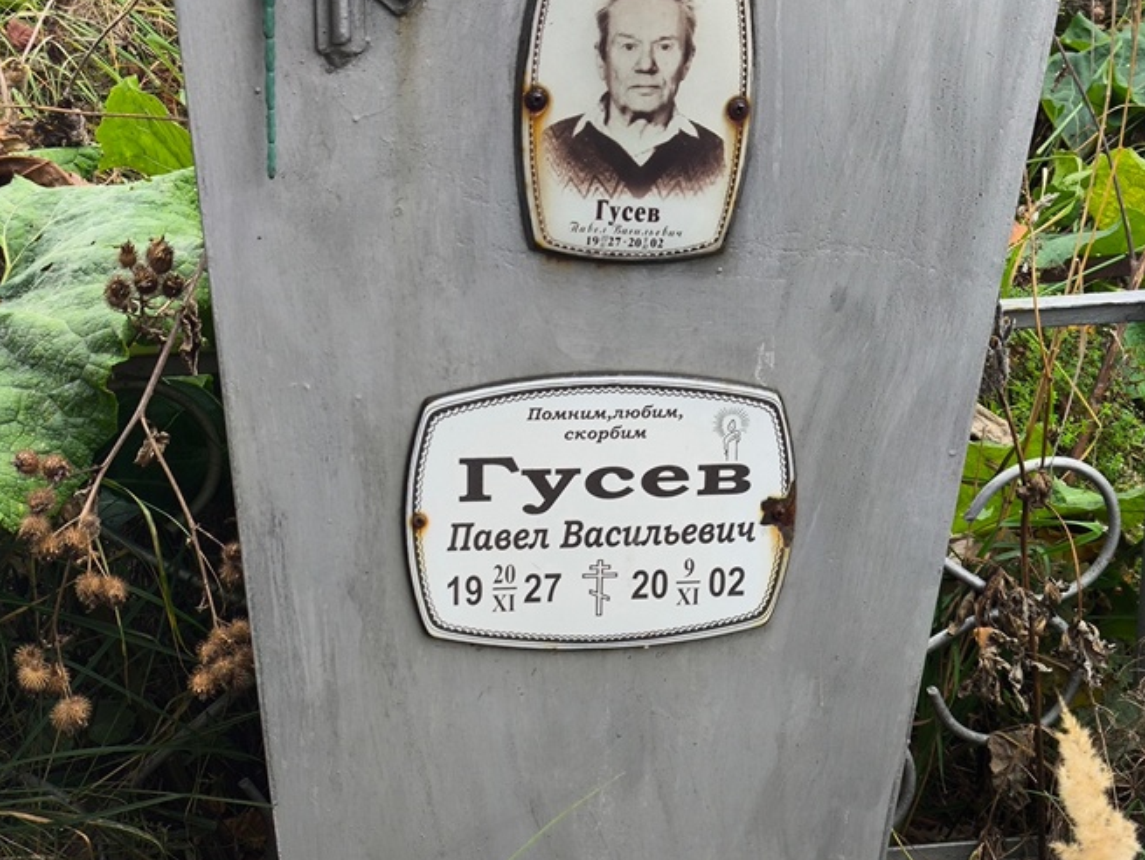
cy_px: 481
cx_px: 543
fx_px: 2019
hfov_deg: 31.7
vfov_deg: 24.0
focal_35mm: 61
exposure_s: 1/120
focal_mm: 4.71
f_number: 1.7
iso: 64
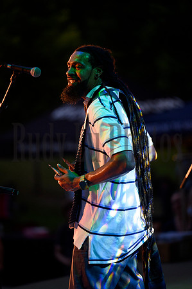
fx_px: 1604
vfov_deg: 10.3
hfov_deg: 6.9
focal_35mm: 200
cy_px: 144
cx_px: 96
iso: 3200
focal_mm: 200
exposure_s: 1/800
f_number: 2.8
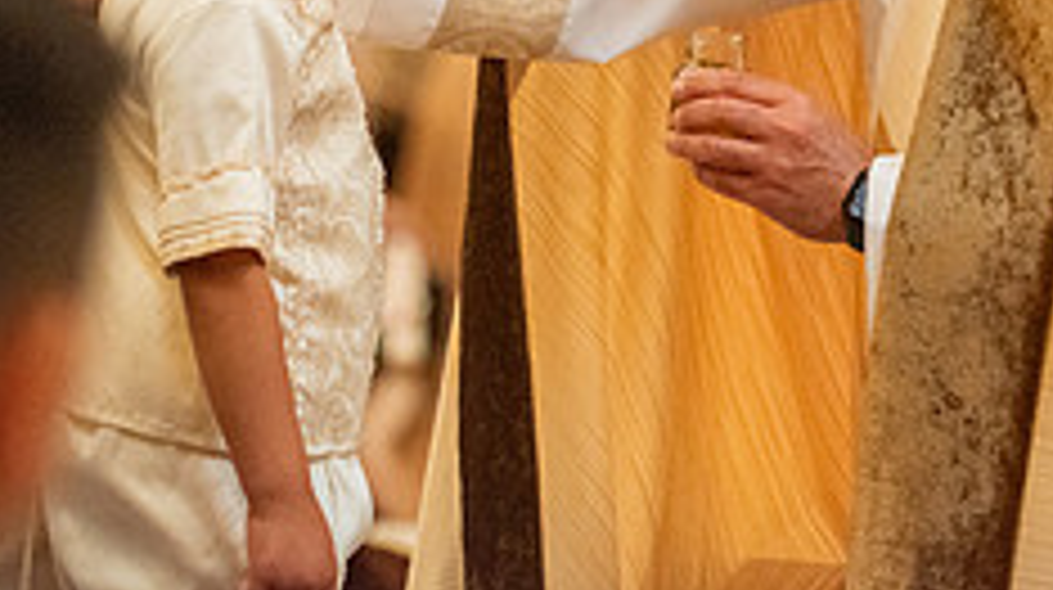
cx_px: 832
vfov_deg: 3.9
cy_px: -254
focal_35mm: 312
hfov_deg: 6.9
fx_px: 8702
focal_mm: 120
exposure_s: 1/160
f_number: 2.8
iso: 2000
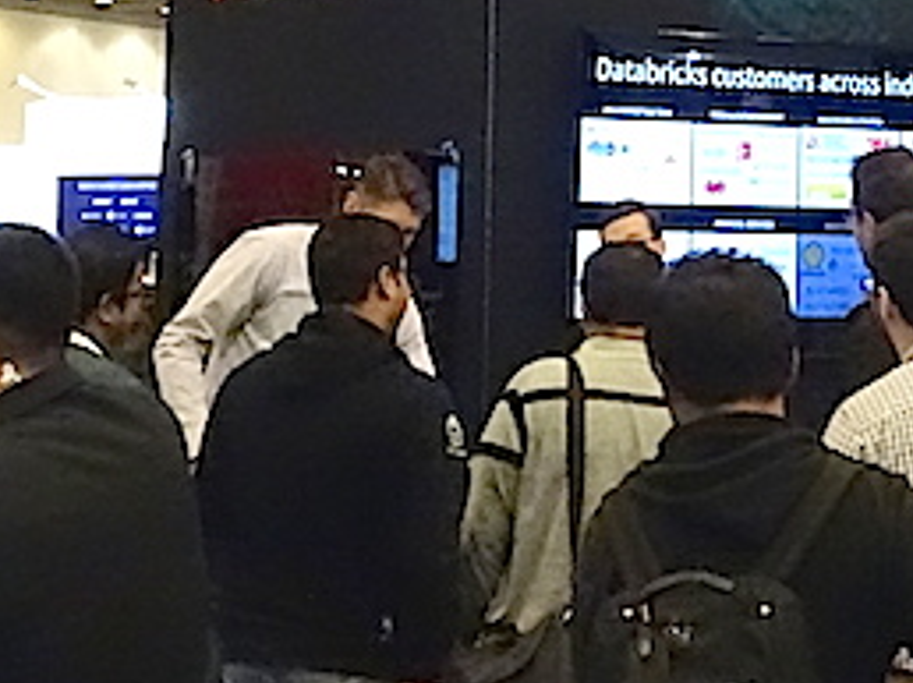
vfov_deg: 14.1
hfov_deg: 19.7
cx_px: 506
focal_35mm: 100
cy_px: -248
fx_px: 2635
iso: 3200
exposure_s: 1/160
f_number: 4
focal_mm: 5.26
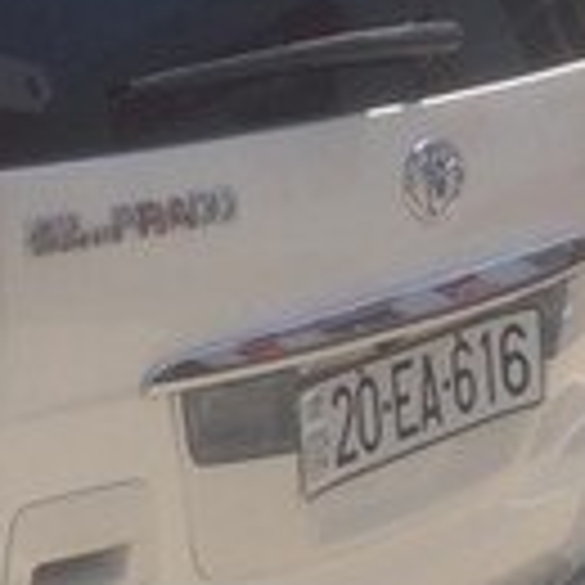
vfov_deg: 13.4
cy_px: 362
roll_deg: -0.8
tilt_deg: -13.9
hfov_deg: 11.4
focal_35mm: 130
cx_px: -752
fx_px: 2486
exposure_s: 1/1953
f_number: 2.2
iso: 32
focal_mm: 4.15
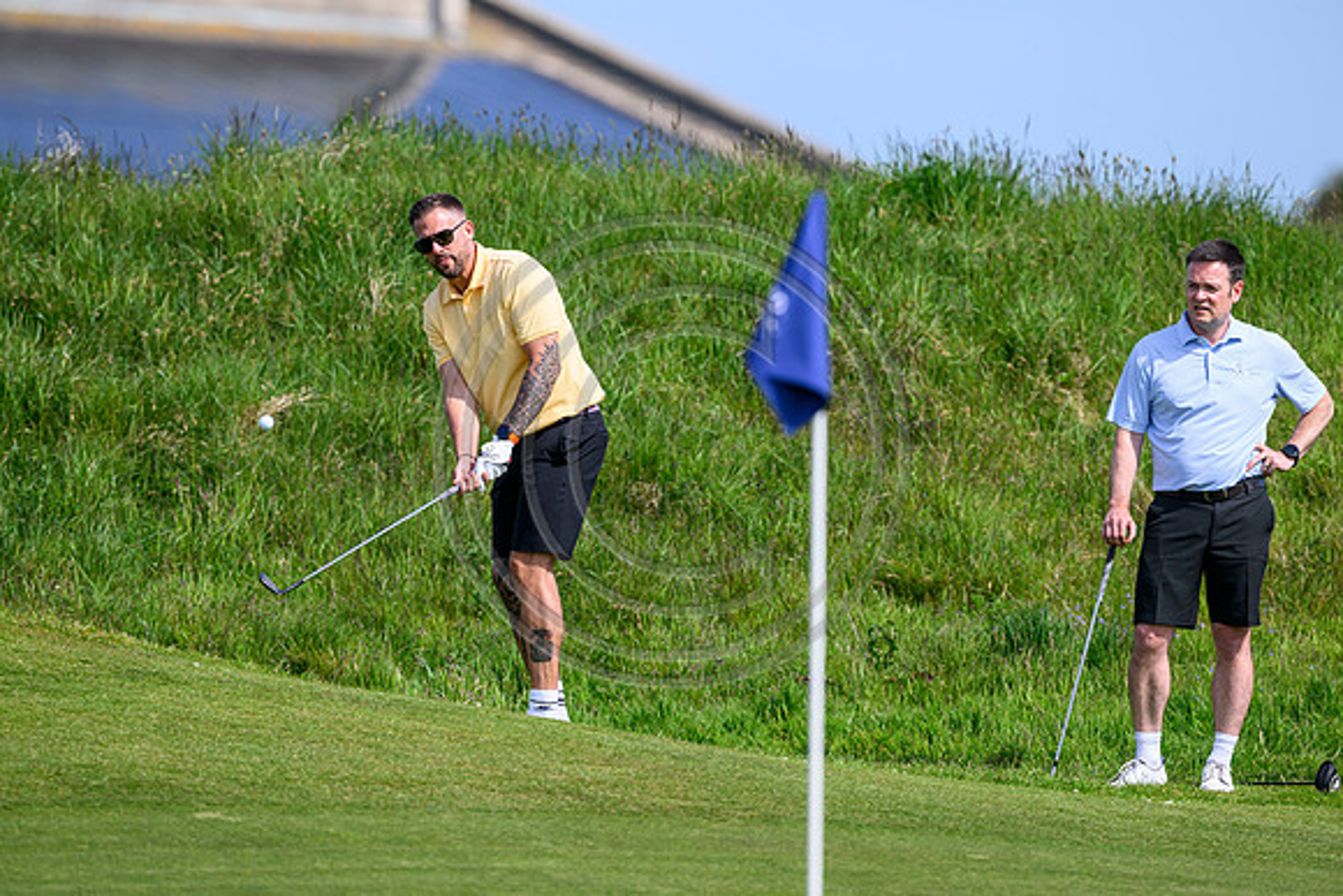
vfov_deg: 3.4
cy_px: 448
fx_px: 14925
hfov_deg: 5.2
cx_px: 672
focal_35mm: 400
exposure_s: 1/4000
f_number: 4.5
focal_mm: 400
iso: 500
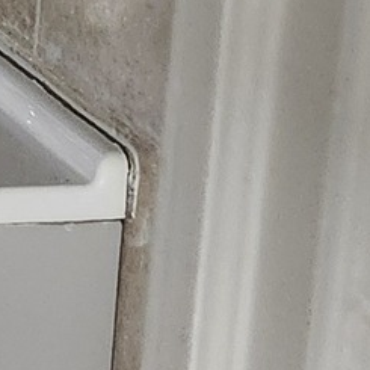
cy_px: 110
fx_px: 2310
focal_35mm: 191
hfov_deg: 7.6
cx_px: -867
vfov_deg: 9.1
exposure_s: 1/120
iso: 800
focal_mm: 5.54
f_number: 1.8
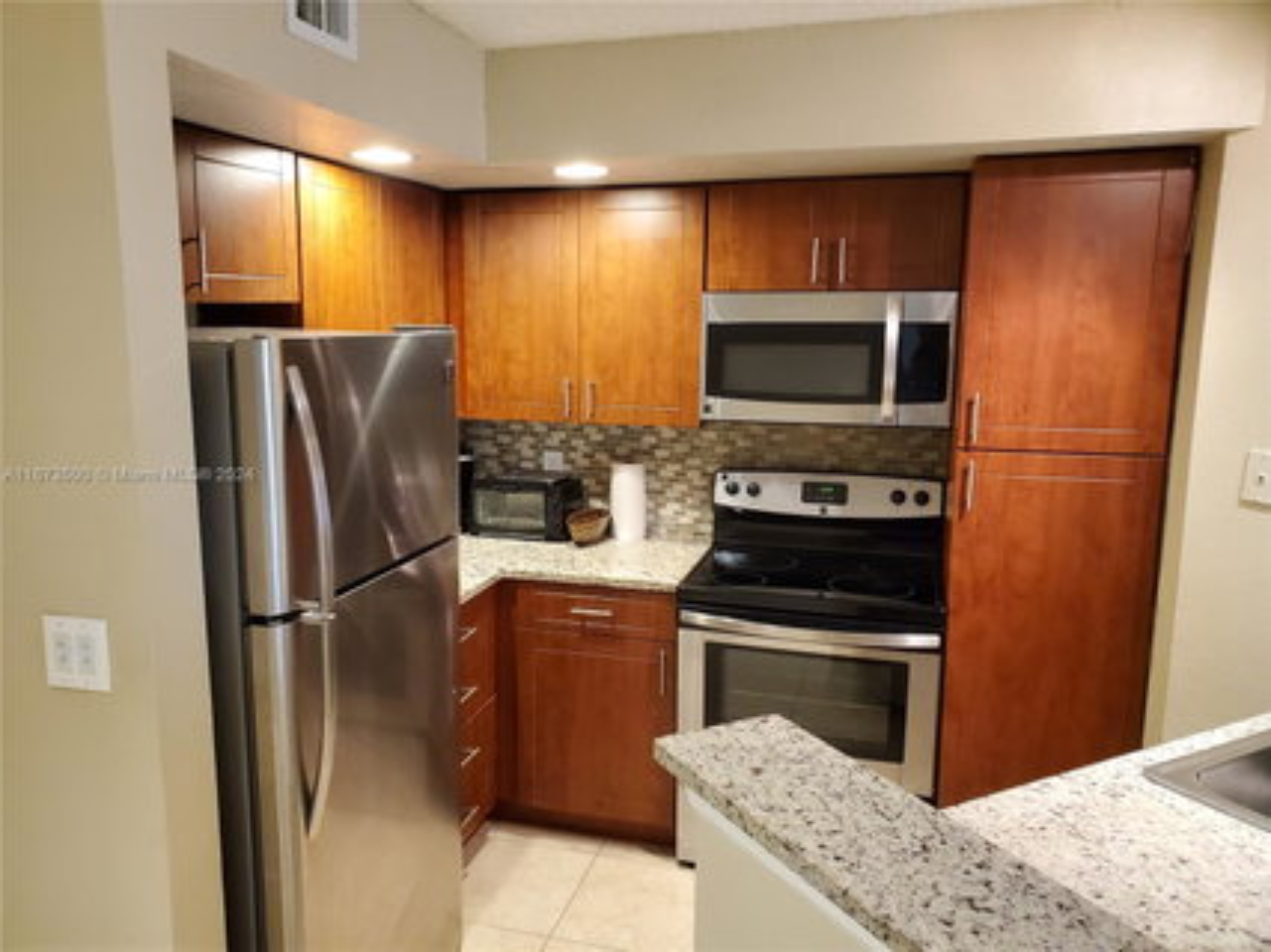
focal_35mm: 26
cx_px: 636
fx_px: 954
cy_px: 476
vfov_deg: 53.0
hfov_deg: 67.3
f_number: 2.4
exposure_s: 1/59
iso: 640
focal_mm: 4.3
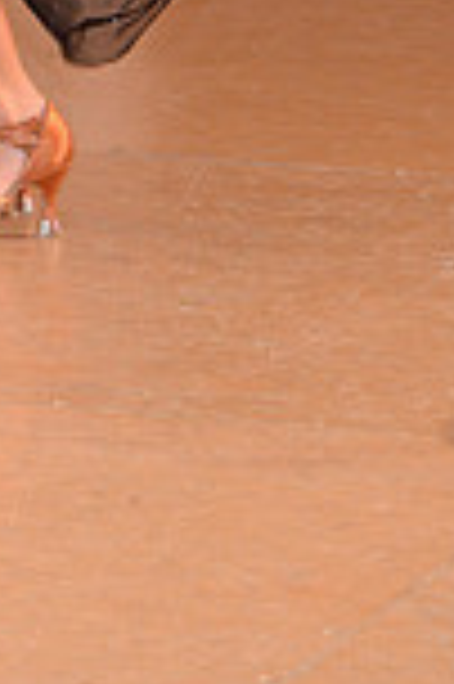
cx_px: -249
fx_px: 8683
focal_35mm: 458
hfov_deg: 3.0
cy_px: -580
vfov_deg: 4.5
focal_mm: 120
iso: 1600
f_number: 5.6
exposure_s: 1/200
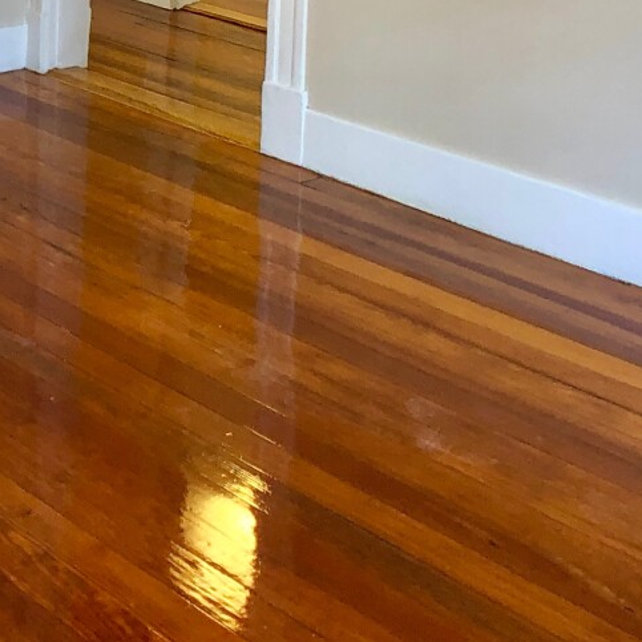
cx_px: -193
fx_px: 2203
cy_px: -161
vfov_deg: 15.8
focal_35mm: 105
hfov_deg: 15.8
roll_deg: -0.2
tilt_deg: -5.1
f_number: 1.8
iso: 50
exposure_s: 1/30
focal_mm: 3.99
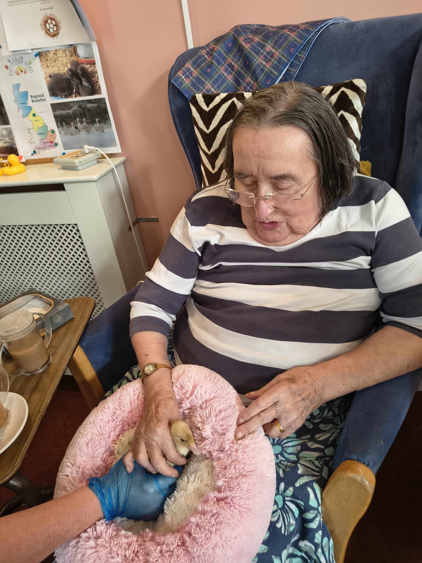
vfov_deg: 71.6
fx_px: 390
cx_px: 211
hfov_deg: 56.8
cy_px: 282
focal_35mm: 24
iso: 536
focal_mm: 5.56
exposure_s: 1/50
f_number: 1.8
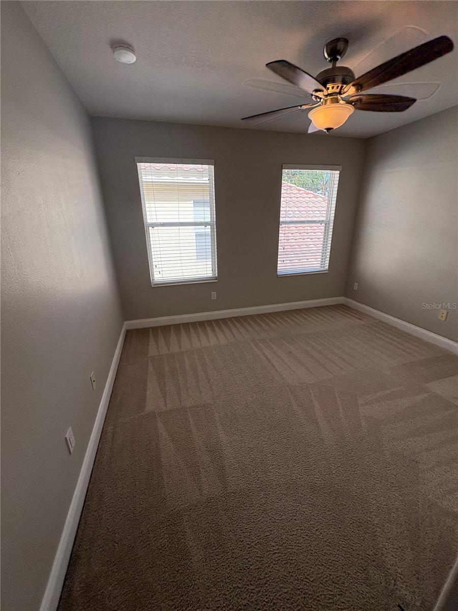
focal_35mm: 14
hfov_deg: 85.7
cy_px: 306
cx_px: 229
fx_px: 247
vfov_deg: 102.1
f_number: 2.2
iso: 64
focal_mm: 2.22
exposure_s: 1/349
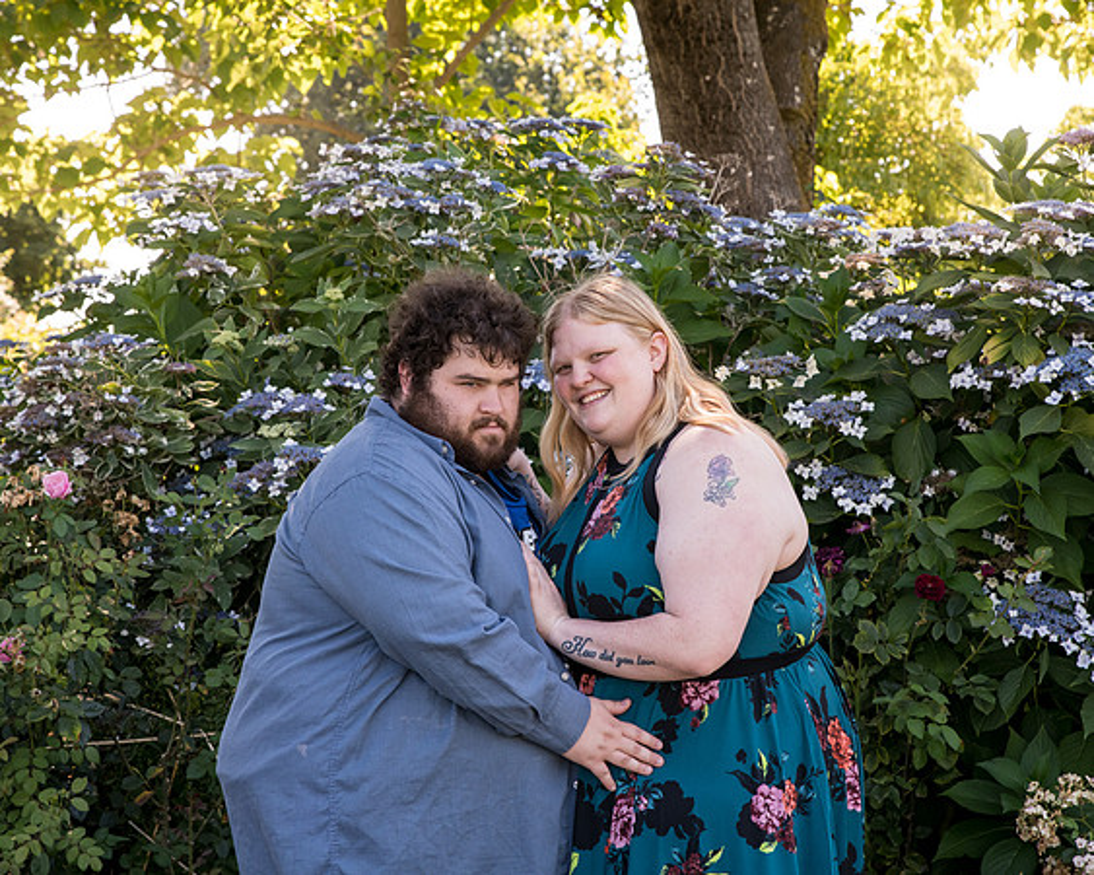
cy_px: 438
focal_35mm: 73
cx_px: 565
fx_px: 2369
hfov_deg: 26.0
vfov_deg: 20.9
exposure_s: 1/320
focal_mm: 65
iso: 1600
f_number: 7.1
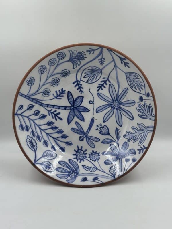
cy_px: 114
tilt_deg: -17.1
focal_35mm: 48
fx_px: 318
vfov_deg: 39.7
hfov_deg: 30.3
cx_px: 86
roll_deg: -1.5
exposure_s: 1/516
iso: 64
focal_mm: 6.86
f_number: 1.78
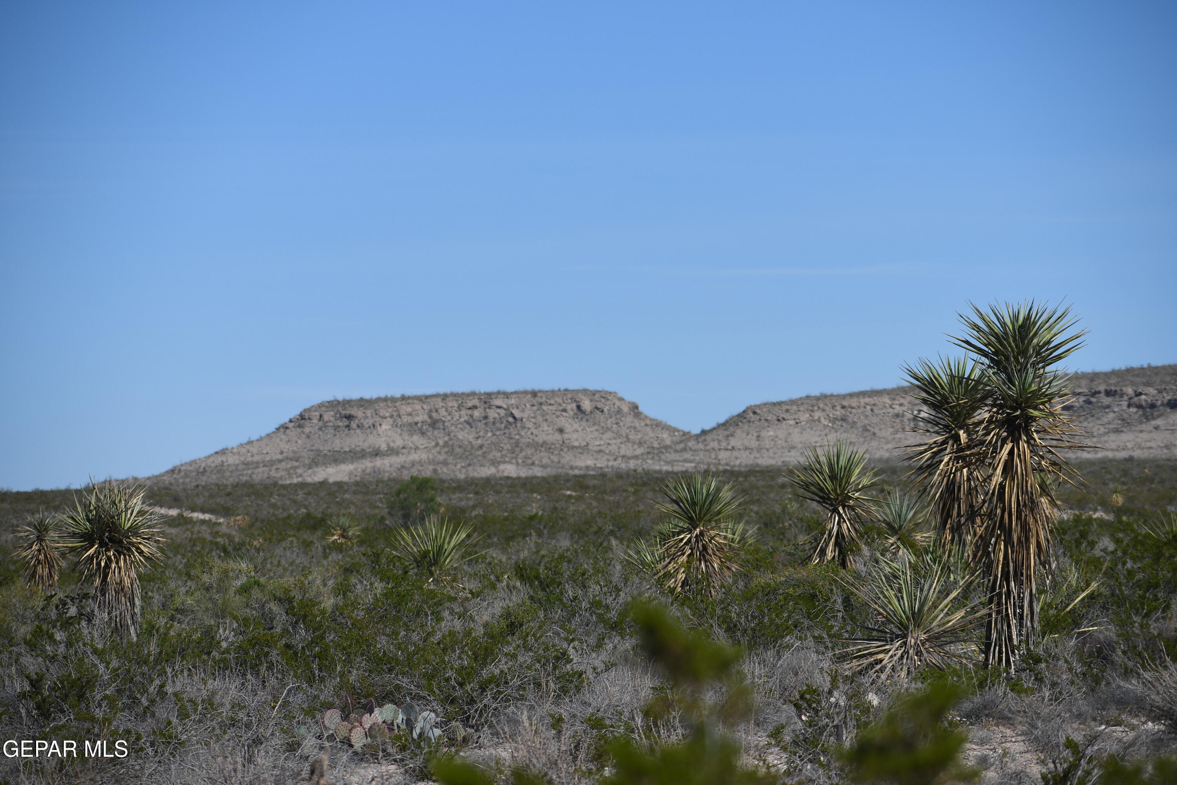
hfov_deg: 10.2
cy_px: 392
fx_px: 6604
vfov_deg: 6.8
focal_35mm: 202
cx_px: 588
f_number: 5.6
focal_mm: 135
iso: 160
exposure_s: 1/2000
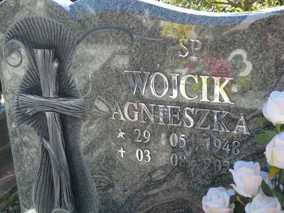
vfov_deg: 29.7
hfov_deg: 38.9
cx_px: 142
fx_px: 402
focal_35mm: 49
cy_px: 106
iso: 80
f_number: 3.4
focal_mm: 7.3
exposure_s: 1/160
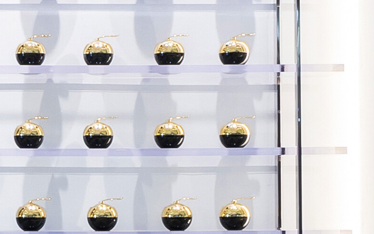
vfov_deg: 7.3
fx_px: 1824
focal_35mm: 179
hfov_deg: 11.4
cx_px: -125
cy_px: 160
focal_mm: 24
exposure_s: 3.2
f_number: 20
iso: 100
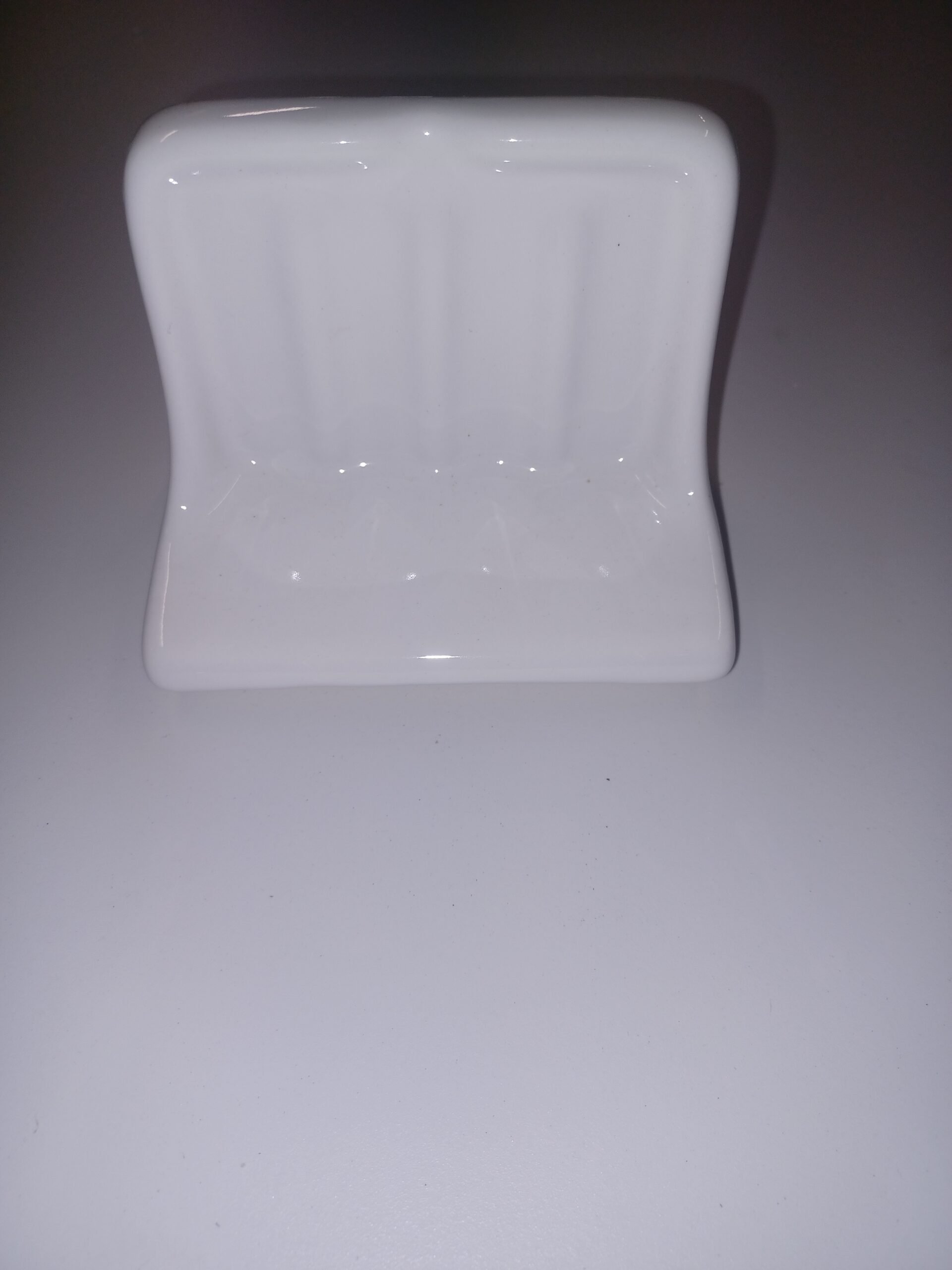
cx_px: 476
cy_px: 635
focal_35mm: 25
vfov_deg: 69.4
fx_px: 917
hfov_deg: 54.9
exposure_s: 1/60
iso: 40
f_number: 1.8
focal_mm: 4.6
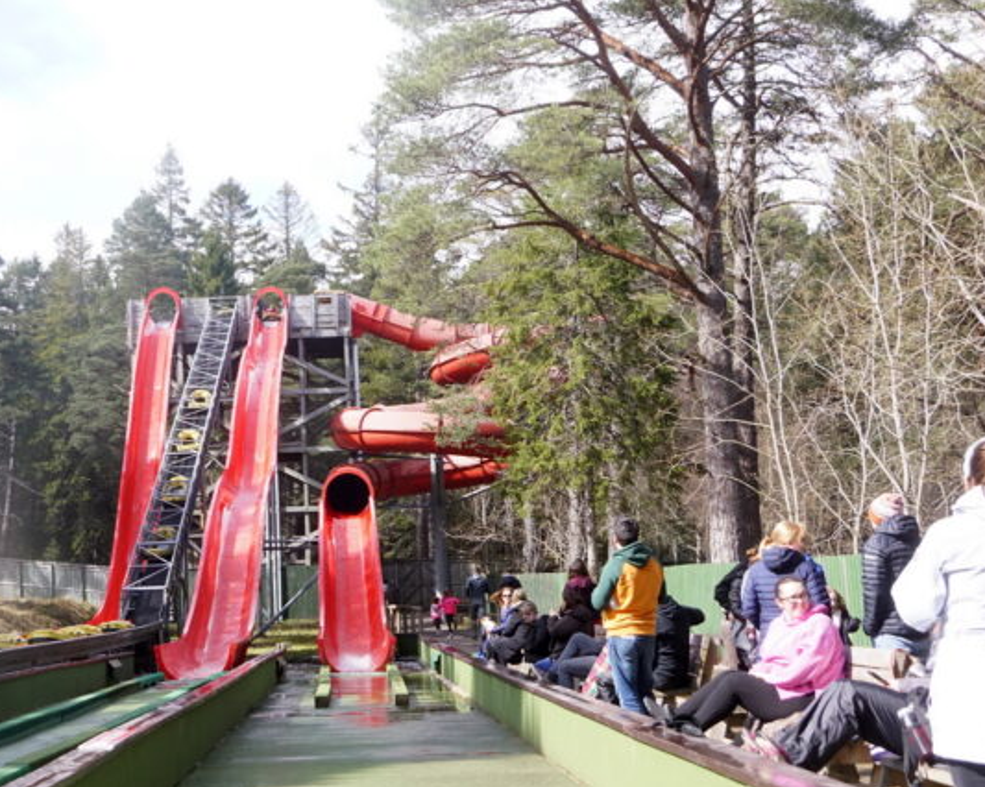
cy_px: 462
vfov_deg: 27.6
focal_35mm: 55
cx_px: 283
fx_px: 1603
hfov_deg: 33.7
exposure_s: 1/800
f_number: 8
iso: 800
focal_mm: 26
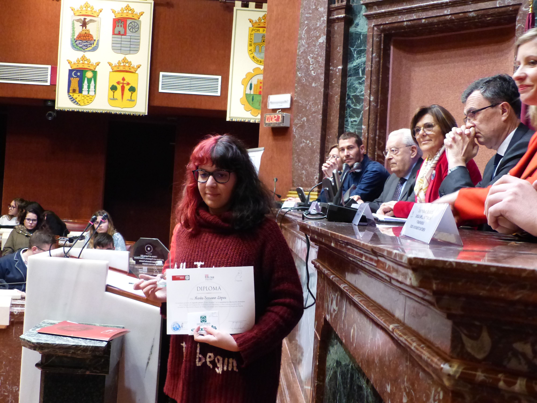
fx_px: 698
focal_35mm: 45
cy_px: 202
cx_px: 268
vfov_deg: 32.2
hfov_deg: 42.1
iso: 800
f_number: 2.8
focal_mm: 8.1
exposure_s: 1/40
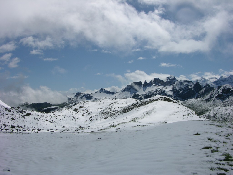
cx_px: 116
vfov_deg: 40.7
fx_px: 236
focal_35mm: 35
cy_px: 88
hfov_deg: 52.6
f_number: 8
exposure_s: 1/597
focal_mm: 8.9
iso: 50
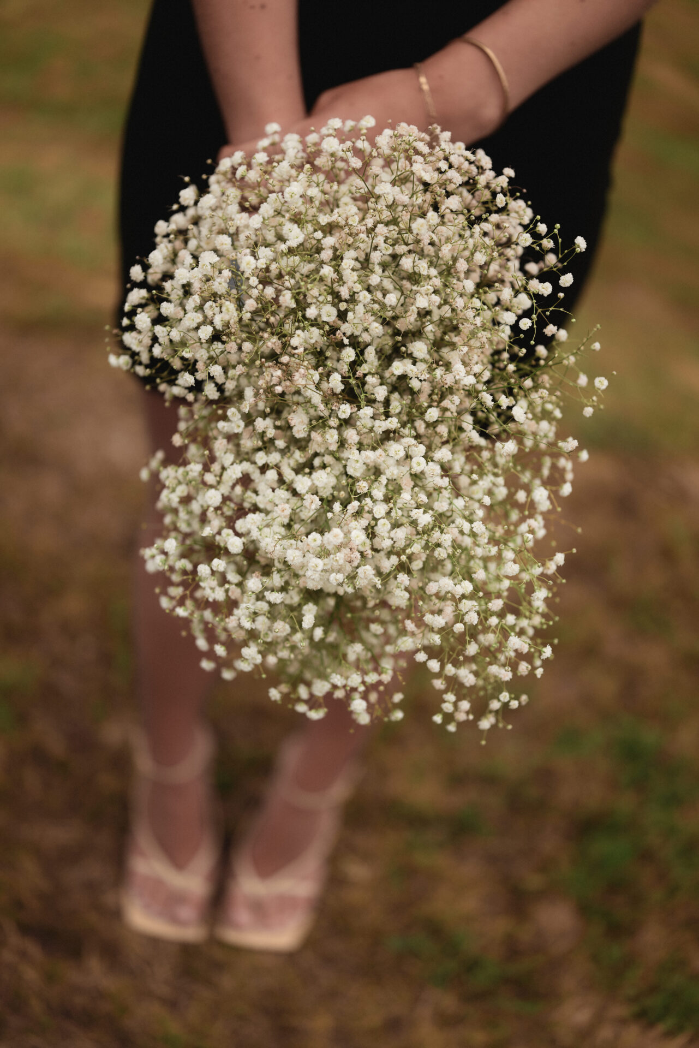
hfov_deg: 27.0
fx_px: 1455
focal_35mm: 50
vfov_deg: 39.6
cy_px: 524
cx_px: 350
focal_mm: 50
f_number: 2
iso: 200
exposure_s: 1/2500
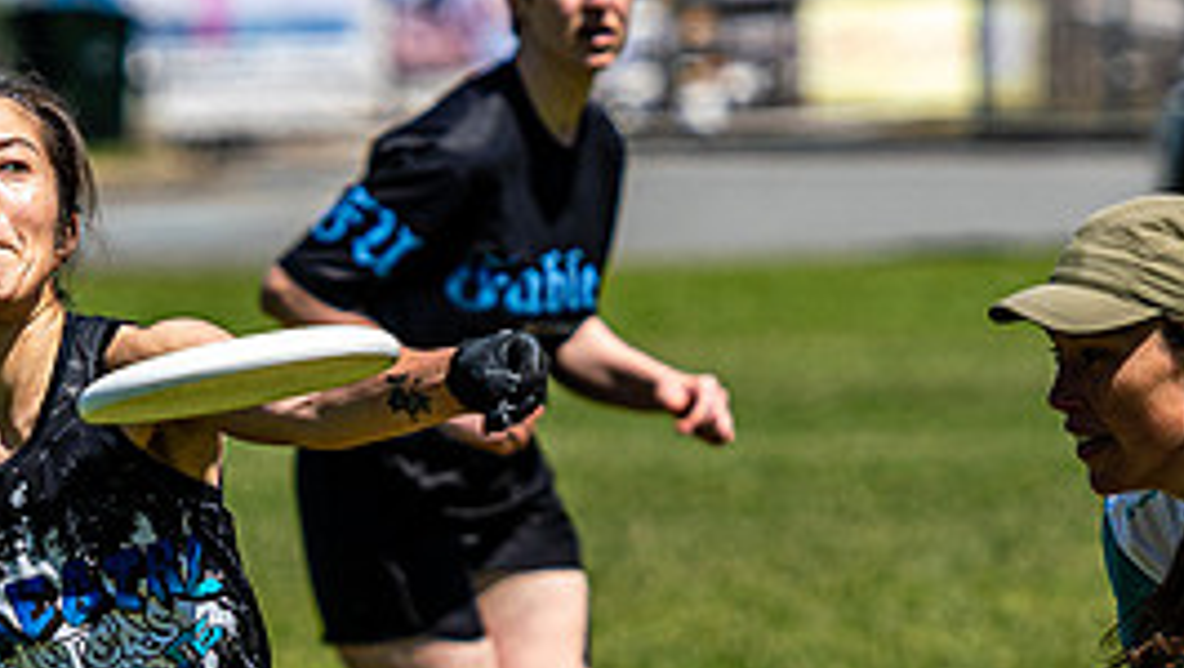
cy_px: 691
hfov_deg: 2.9
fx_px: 23372
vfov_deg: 1.6
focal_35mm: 744
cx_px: 317
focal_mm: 160
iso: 100
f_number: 4
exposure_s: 1/2500
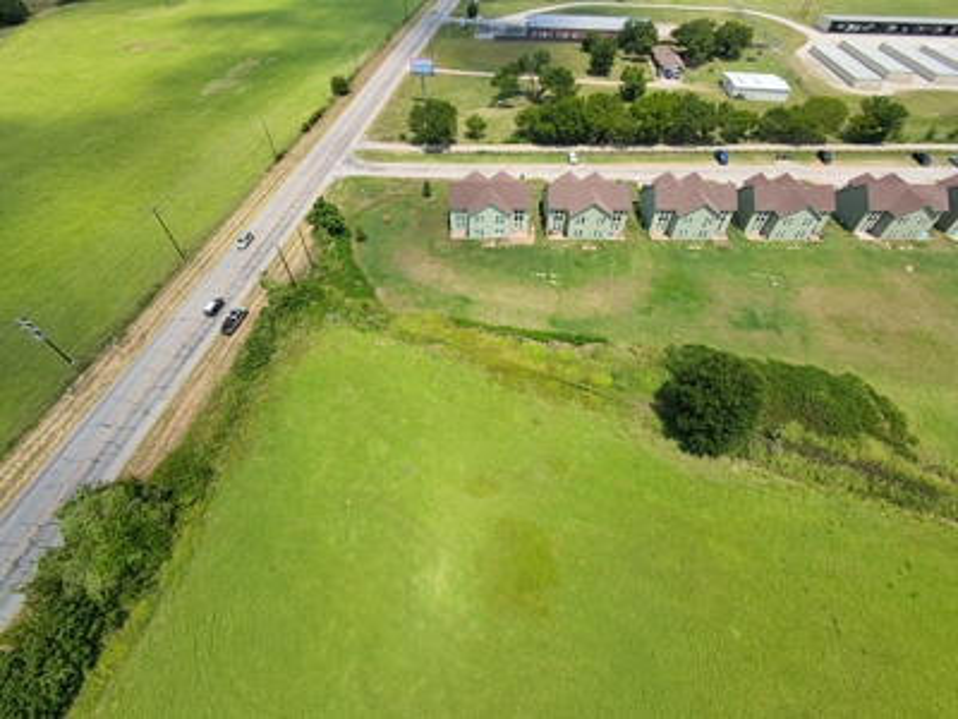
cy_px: 360
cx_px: 479
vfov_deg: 78.1
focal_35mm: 16
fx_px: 443
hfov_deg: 94.5
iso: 101
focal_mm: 16
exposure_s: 1/1465
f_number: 2.55
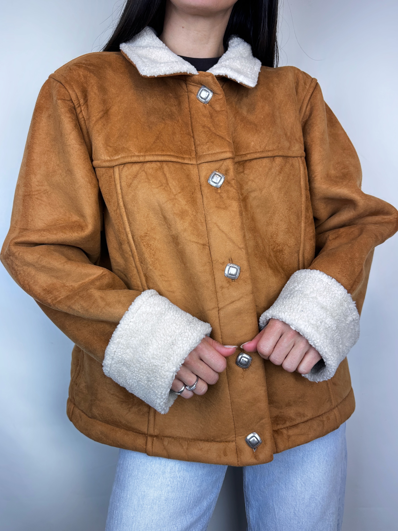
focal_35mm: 24
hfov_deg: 56.8
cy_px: 266
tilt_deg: -1.6
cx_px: 199
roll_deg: +1.0
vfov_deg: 71.6
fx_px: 368
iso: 64
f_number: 1.78
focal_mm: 6.86
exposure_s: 1/100
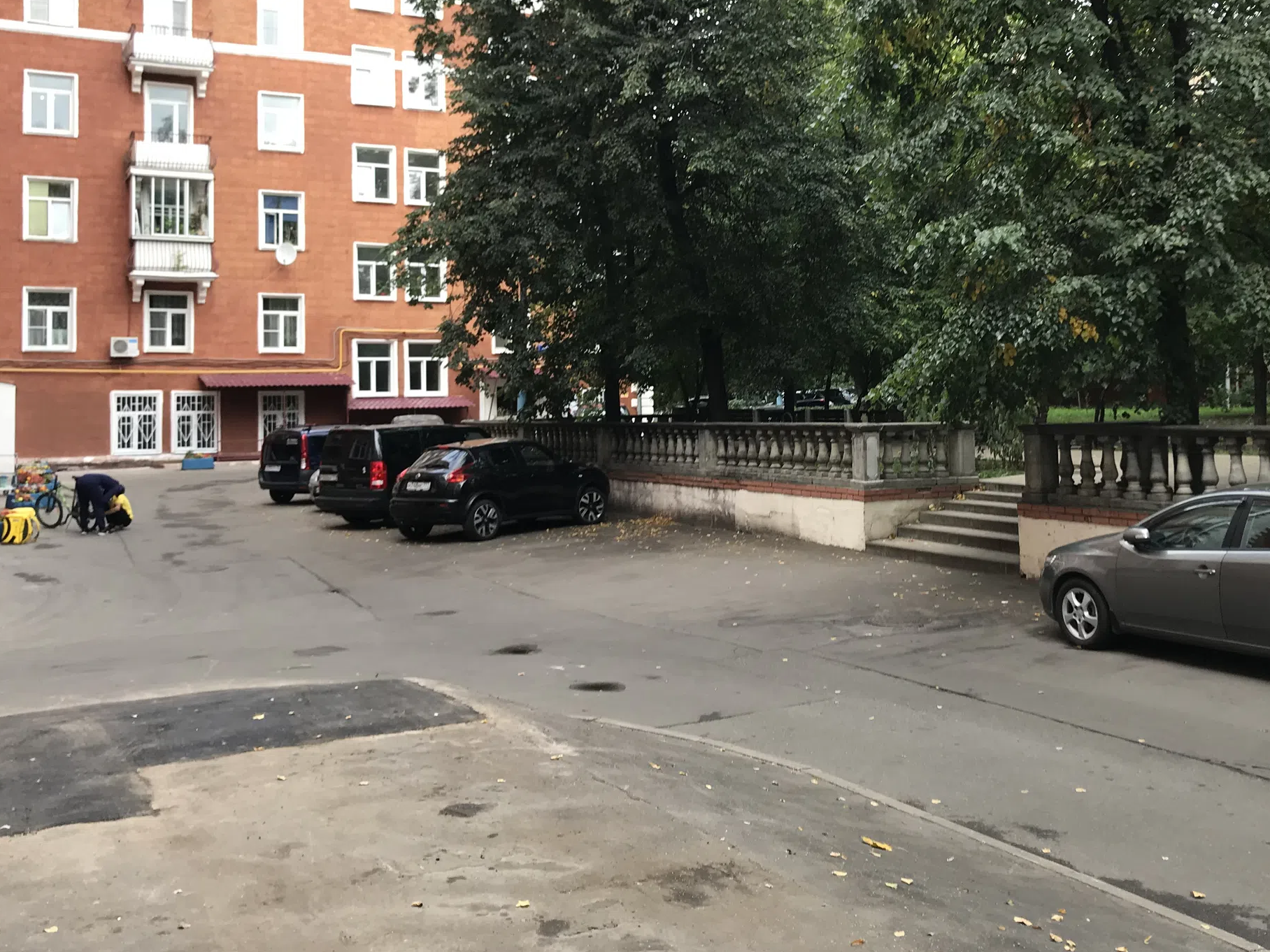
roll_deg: +0.5
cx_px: 731
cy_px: 346
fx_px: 1357
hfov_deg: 50.0
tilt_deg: +5.3
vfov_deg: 38.4
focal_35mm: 37
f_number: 1.8
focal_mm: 3.99
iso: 20
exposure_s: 1/141
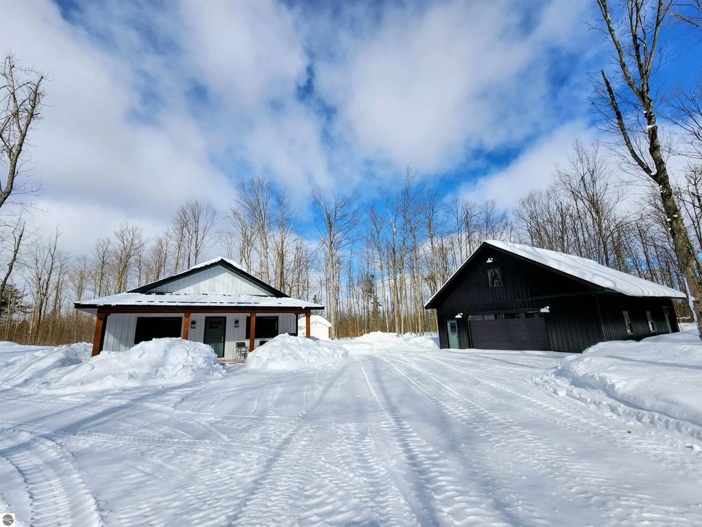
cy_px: 264
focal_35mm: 13
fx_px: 264
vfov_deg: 89.9
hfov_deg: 106.2
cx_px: 351
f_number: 2.2
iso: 50
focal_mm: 2.2
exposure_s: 1/2730
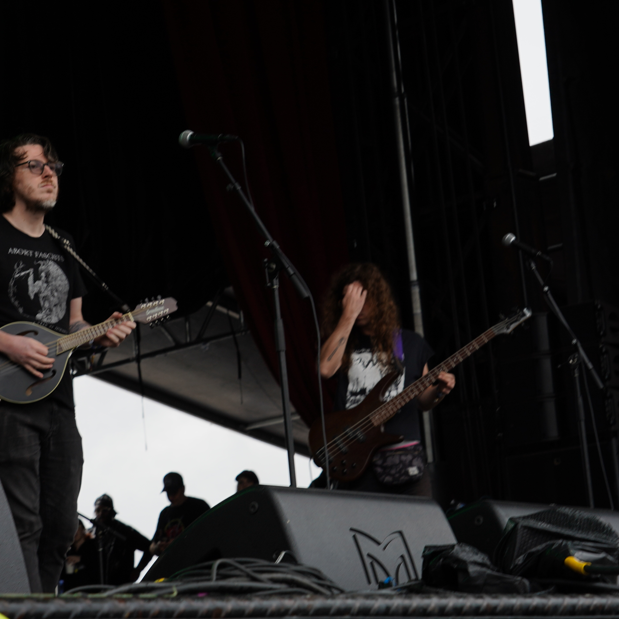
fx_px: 1679
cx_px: 146
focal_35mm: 83
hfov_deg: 20.7
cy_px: 304
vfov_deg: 20.9
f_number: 7.1
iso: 100
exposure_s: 1/160
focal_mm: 46
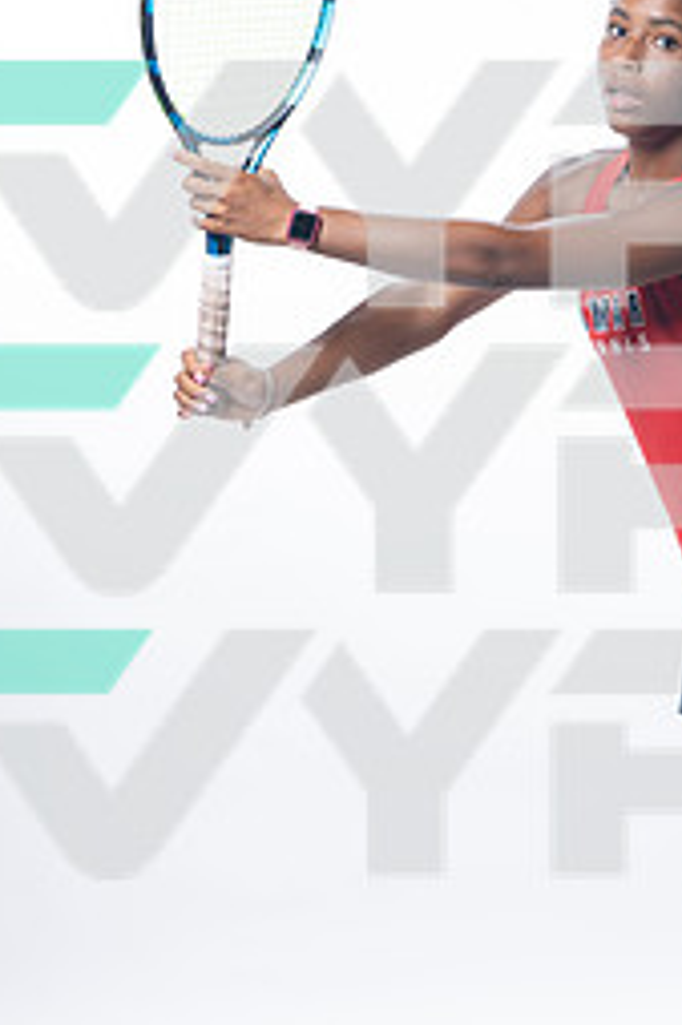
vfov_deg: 14.5
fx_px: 4040
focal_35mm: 142
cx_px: 513
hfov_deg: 9.6
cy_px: 472
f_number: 5.6
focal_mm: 80
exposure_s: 1/250
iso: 200
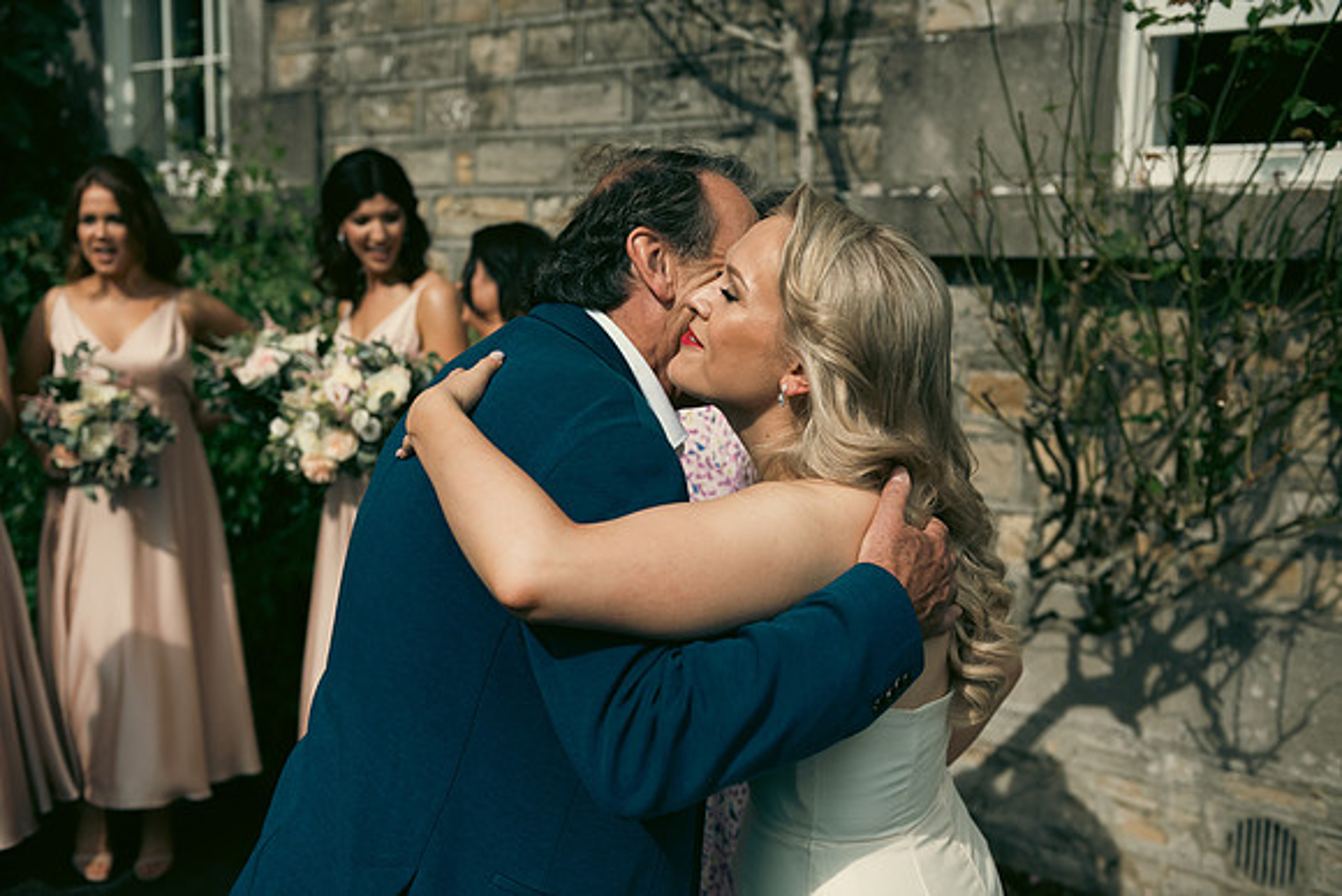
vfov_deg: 35.1
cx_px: 671
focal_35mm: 38
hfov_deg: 50.7
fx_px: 1417
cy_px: 448
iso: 125
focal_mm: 38
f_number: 3.5
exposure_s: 1/4000
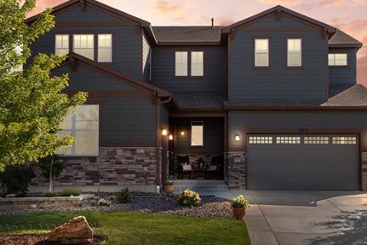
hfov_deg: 38.2
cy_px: 108
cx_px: 189
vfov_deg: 26.0
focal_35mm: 52
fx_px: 530
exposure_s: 1/250
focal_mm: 35
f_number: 9
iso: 320
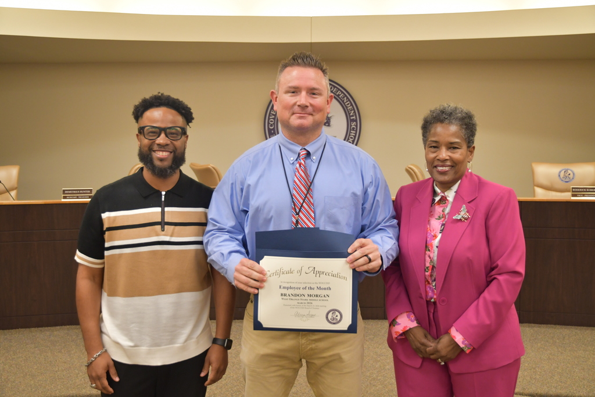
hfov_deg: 49.5
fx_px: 645
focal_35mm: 39
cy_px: 198
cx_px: 298
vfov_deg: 34.2
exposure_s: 1/200
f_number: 3
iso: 1000
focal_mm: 26
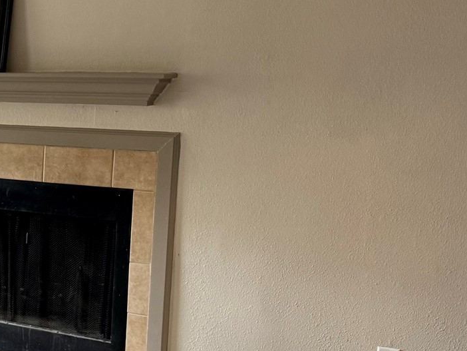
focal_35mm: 70
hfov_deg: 23.5
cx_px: -188
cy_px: 212
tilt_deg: -9.2
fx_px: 945
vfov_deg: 21.0
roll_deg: -0.4
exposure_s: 1/73
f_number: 1.78
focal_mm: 6.76
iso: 200
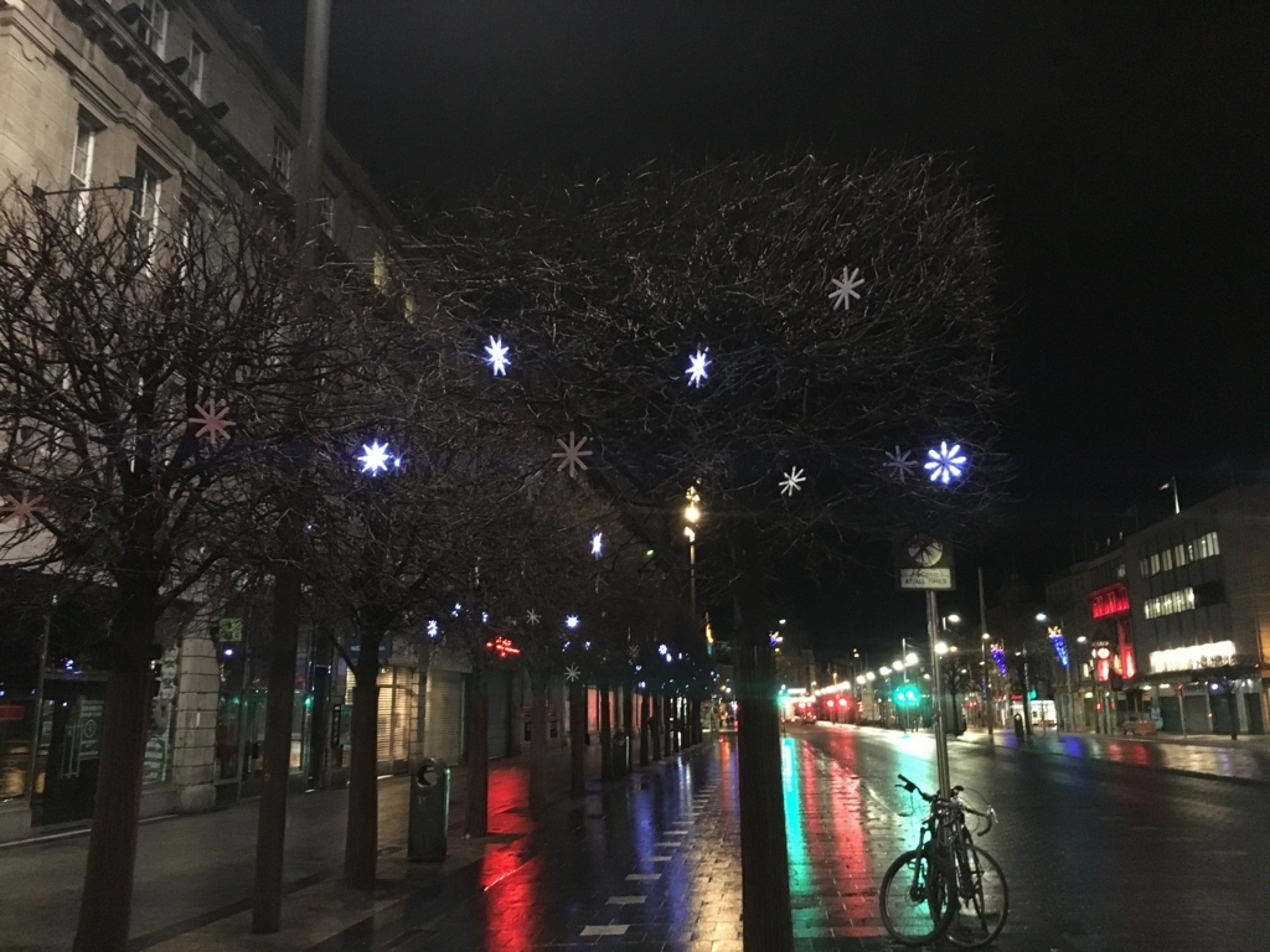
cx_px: 635
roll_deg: +1.7
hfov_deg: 61.7
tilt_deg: +11.5
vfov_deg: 48.2
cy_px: 476
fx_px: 1064
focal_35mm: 29
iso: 320
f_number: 2.2
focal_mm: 4.15
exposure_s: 1/17
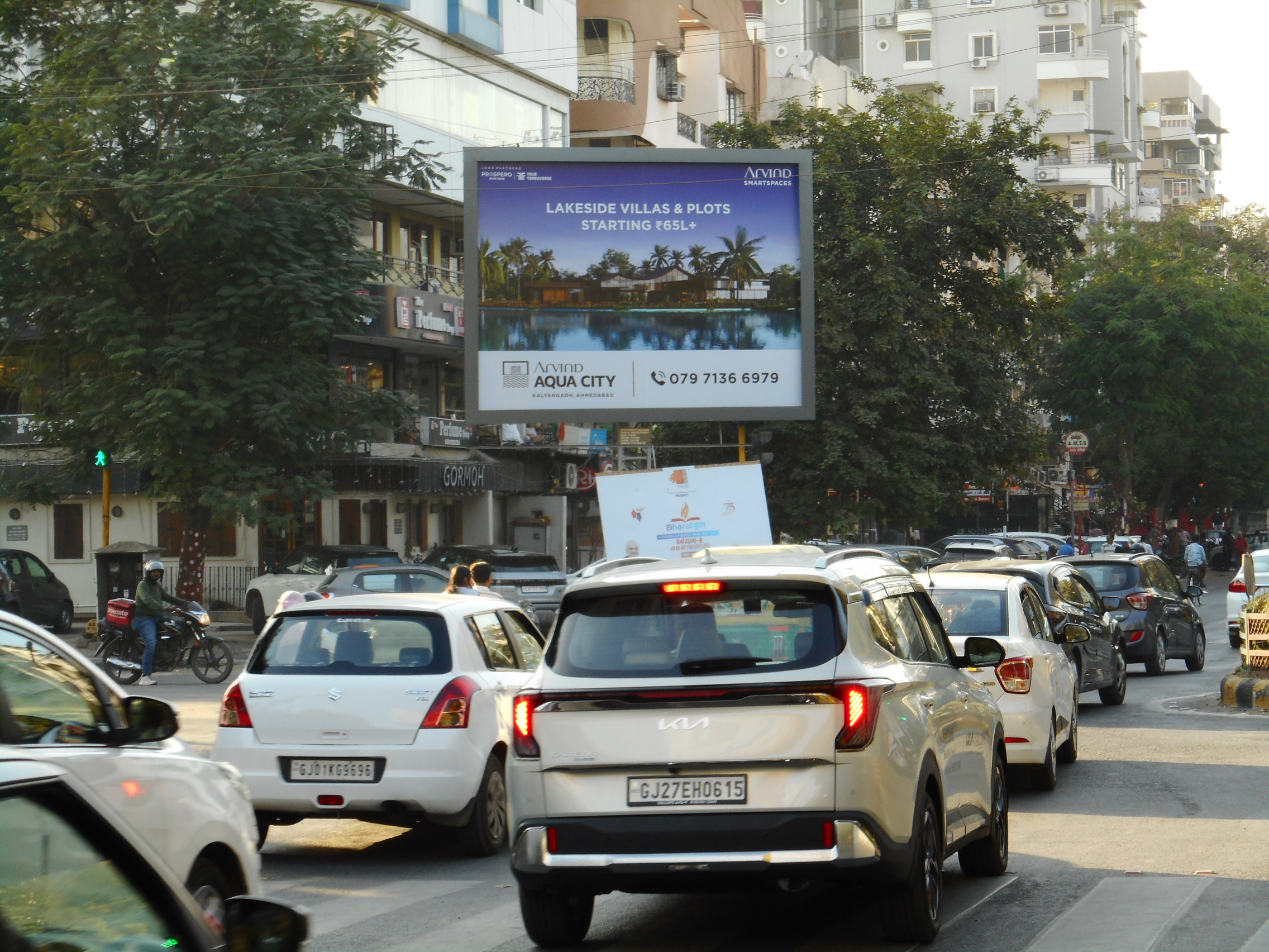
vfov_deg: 12.7
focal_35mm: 117
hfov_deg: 16.8
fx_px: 4289
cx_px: 634
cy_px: 476
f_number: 5.9
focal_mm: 20.9
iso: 100
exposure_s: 1/60
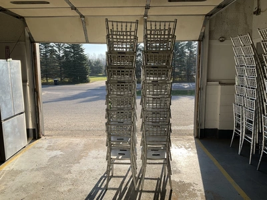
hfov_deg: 61.7
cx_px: 134
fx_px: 224
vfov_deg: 48.2
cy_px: 100
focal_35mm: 29
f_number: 1.8
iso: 25
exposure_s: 1/666
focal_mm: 3
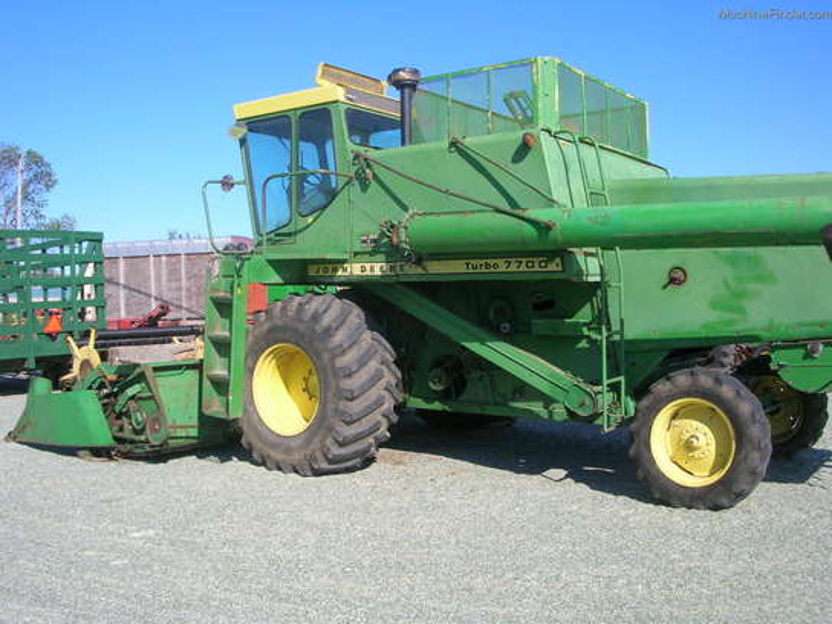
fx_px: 841
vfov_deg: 40.7
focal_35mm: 35
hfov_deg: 52.6
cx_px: 416
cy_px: 312
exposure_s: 1/310
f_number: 5.6
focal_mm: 5.8
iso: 71
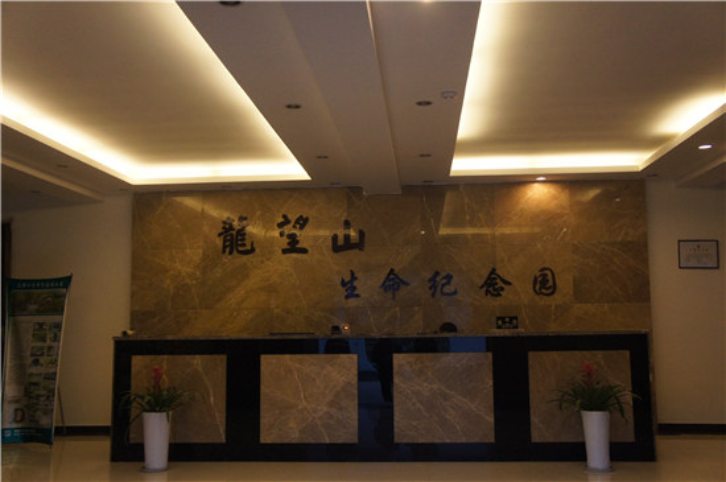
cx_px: 363
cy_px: 241
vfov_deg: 36.8
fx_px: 725
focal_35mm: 36
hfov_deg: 53.2
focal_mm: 24
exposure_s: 1/125
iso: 1600
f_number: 4
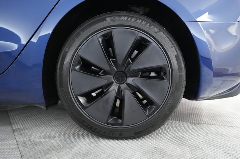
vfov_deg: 47.9
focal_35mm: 27
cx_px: 120
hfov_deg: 67.4
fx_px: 180
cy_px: 80
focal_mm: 27
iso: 8000
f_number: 2.8
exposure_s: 1/160
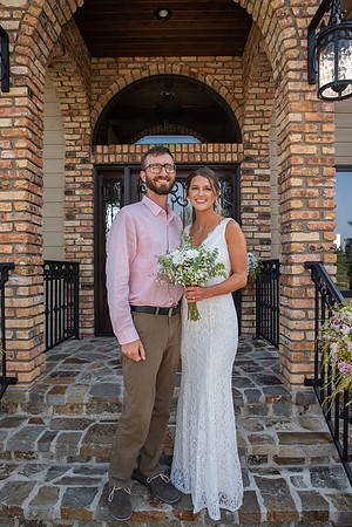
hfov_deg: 53.1
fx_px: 352
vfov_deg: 73.7
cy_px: 264
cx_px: 176
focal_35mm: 24
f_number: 4.5
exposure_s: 1/160
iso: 125
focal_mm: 24
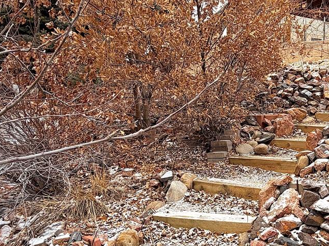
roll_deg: +0.3
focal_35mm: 35
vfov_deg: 40.1
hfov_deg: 50.3
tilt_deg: -7.8
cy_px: 168
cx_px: 249
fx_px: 333
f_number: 2.2
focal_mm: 2.22
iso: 64
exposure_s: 1/121
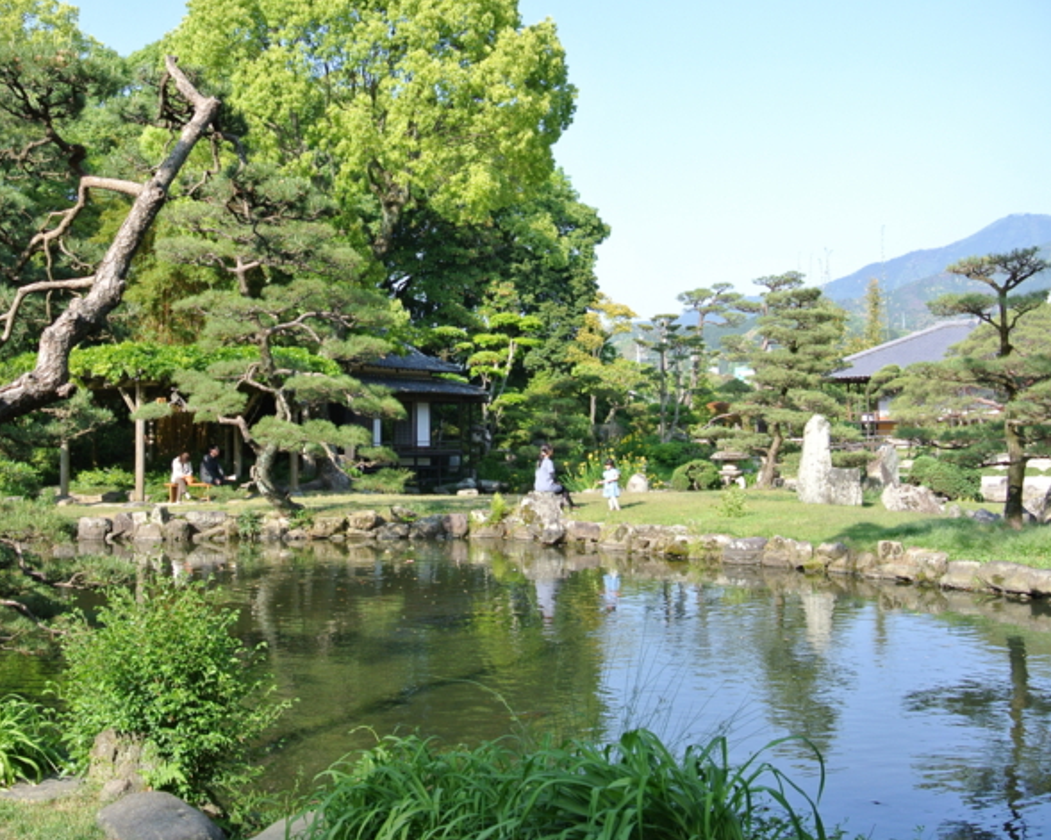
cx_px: 389
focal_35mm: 37
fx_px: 1151
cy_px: 375
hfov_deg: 48.6
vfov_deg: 40.1
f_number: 4.5
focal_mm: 11
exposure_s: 1/320
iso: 140
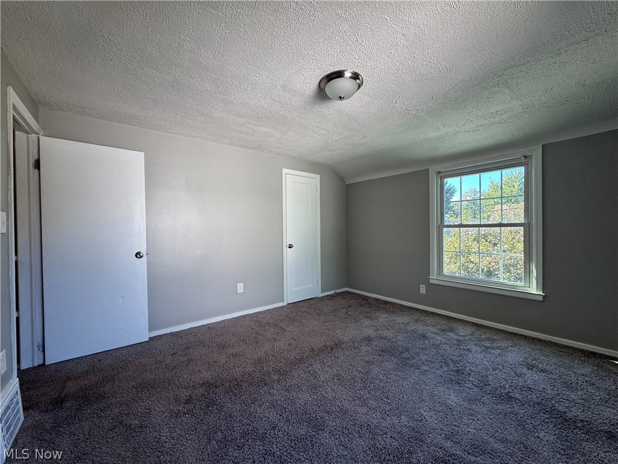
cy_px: 232
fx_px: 250
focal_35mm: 14
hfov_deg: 102.1
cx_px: 309
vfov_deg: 85.7
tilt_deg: -0.3
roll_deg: +0.8
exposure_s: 1/99
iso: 64
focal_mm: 2.22
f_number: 2.2
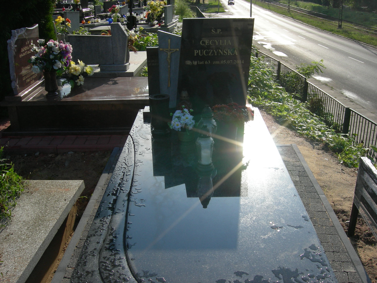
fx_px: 392
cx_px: 188
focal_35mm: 36
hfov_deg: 51.4
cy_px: 142
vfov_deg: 39.7
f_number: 6
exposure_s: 1/305
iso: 64
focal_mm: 7.5
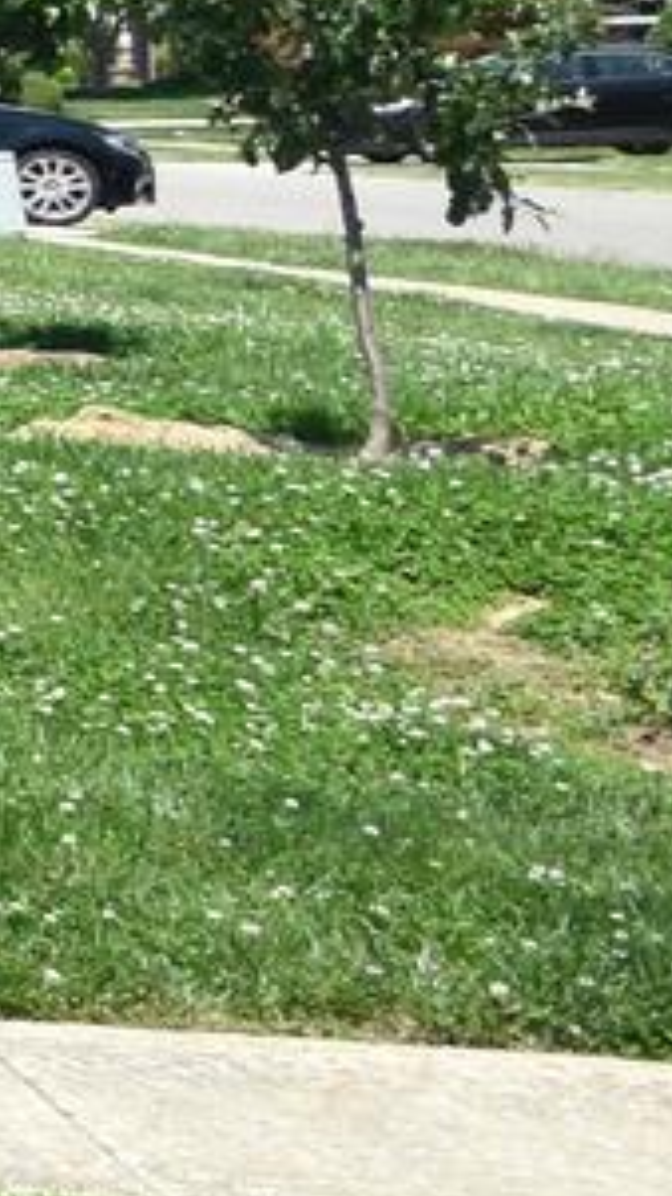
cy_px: -205
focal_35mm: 107
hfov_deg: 6.2
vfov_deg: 19.0
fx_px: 3394
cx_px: -2744
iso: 200
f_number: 9
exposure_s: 1/320
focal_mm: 10
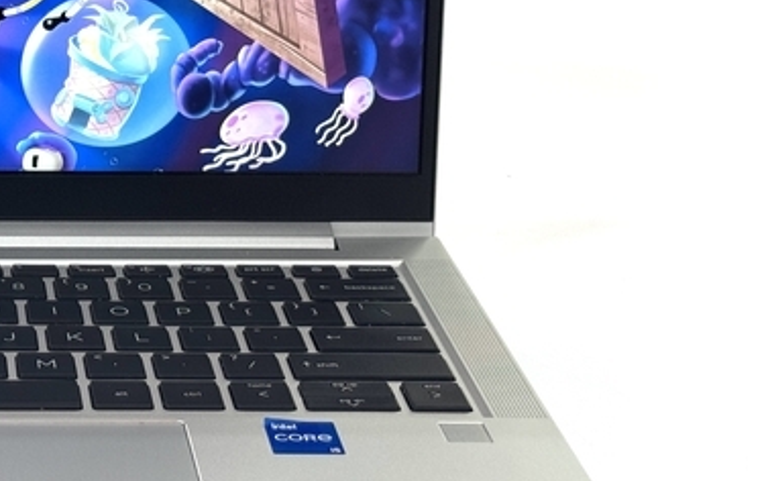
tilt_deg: -17.8
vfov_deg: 12.1
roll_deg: +0.0
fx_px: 2262
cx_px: -35
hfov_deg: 18.7
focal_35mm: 108
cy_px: 90
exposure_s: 1/100
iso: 64
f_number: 1.78
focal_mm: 6.76
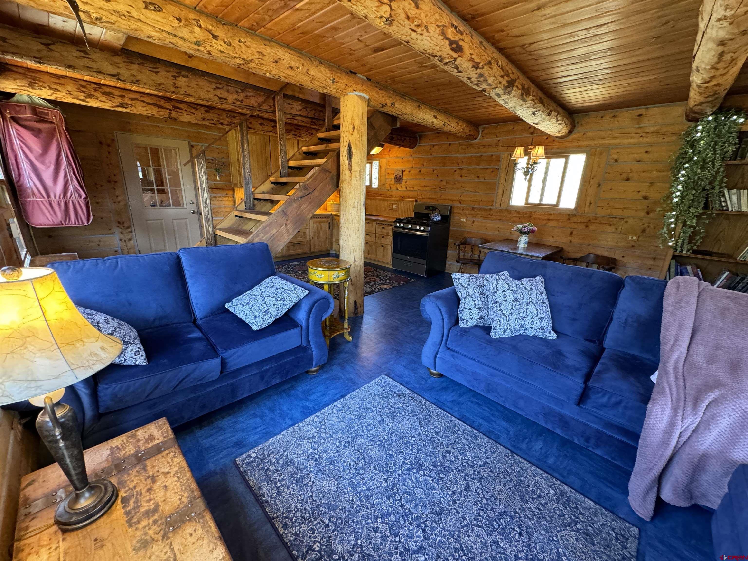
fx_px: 303
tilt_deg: -16.6
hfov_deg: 102.1
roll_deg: -2.0
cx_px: 374
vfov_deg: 85.7
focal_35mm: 14
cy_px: 280
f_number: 2.2
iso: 400
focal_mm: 2.22
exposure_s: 1/60
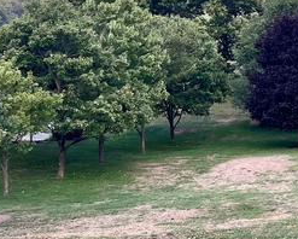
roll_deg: -0.6
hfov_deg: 16.8
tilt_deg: -3.7
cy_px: 190
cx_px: 427
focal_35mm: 105
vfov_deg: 14.6
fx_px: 927
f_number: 1.5
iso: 40
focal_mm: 5.7
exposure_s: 1/158
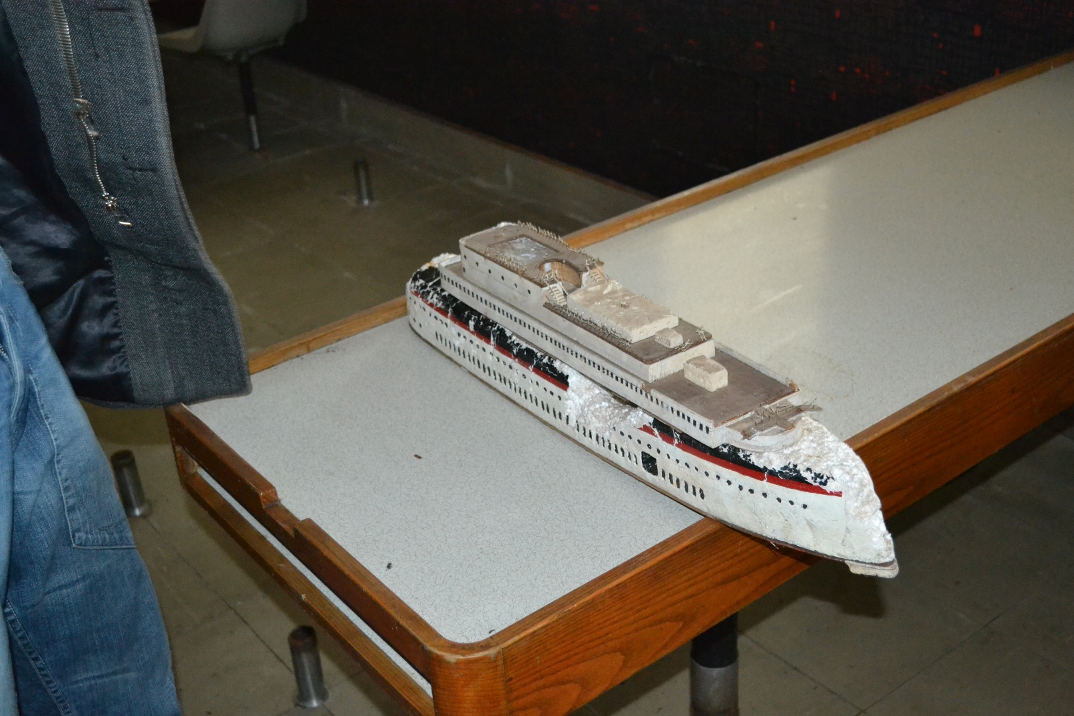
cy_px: 358
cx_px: 537
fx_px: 1298
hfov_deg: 45.0
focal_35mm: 44
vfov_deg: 30.8
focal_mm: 29
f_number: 4.5
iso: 3200
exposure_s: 1/60
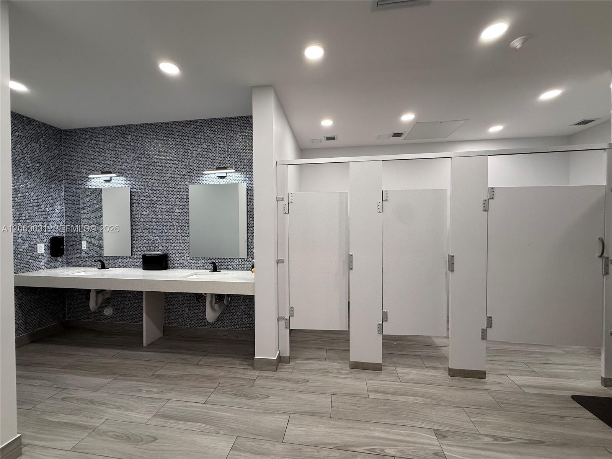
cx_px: 306
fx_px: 247
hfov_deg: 102.1
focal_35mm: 14
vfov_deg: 85.7
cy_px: 230
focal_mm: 2.22
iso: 125
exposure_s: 1/120
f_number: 2.2
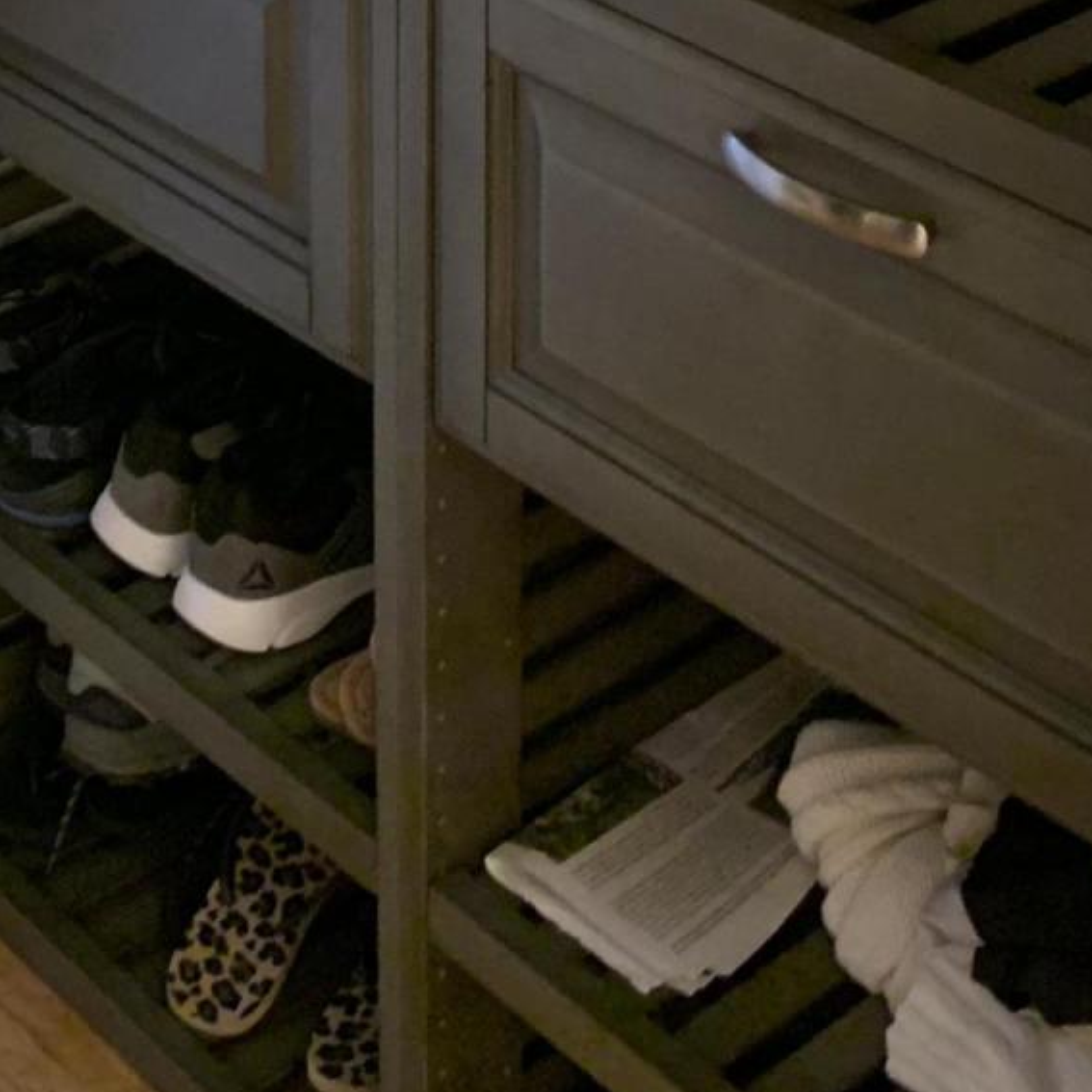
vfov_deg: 19.0
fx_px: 2891
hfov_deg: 21.4
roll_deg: -0.6
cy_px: -512
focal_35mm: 81
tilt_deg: -13.6
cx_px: 547
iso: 500
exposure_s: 1/30
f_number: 1.8
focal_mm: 4.25
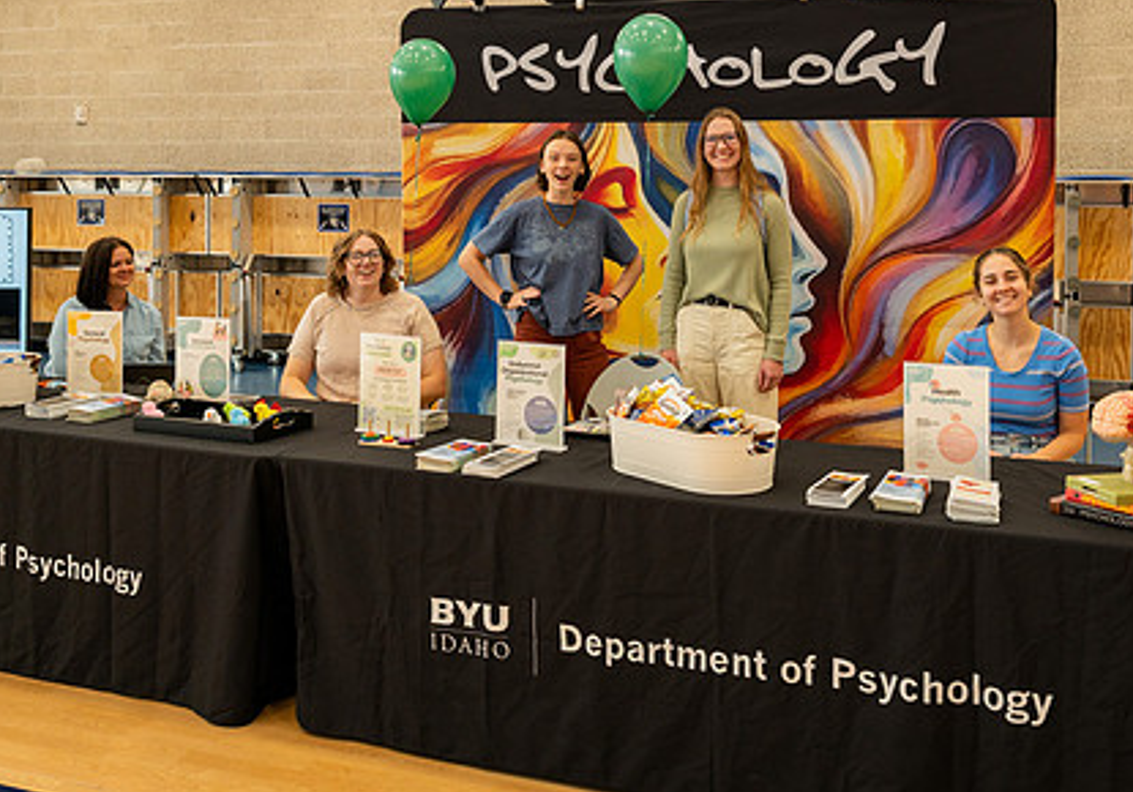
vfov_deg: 35.3
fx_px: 1214
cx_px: 660
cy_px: 198
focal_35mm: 38
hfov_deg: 49.8
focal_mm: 24
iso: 200
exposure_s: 1/100
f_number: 4
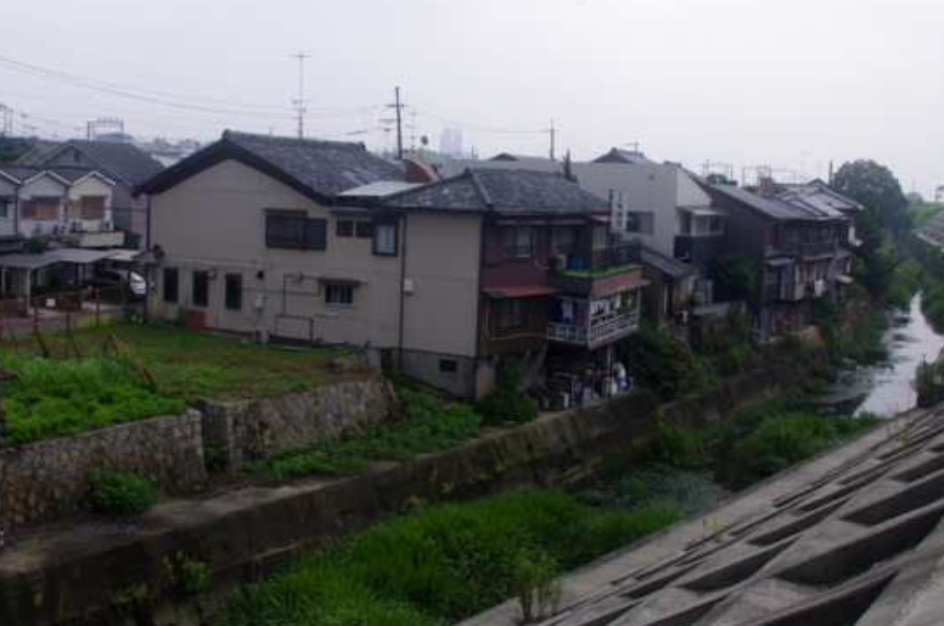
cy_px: 274
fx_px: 1047
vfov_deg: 33.2
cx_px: 423
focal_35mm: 40
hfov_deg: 48.5
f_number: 11
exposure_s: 1/100
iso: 100
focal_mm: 18
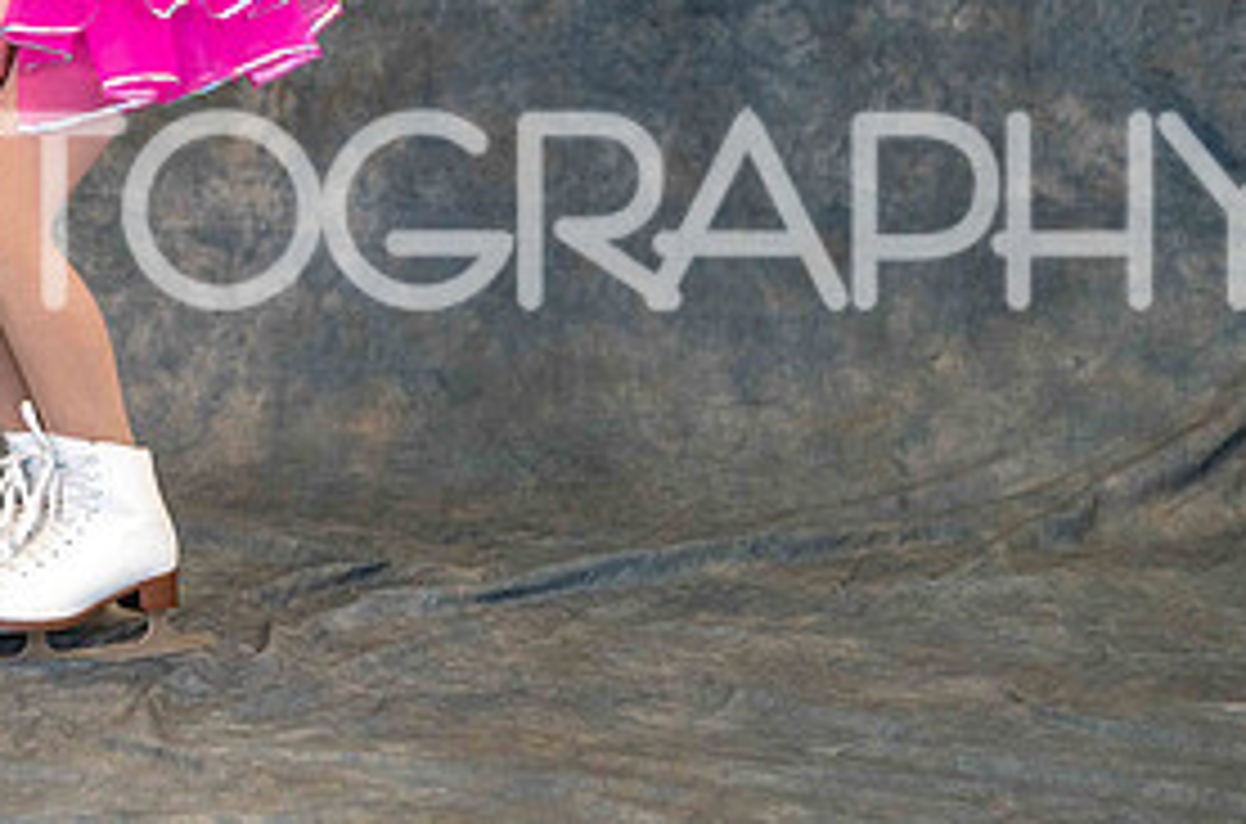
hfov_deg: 10.3
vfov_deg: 6.8
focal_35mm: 199
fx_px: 6868
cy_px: -115
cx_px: 14
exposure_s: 1/160
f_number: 3.2
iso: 1250
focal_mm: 85
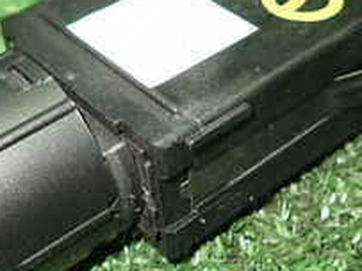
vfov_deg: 19.9
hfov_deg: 26.3
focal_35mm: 74
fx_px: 773
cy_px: 123
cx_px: 184
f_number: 2
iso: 400
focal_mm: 4.5
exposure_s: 1/30
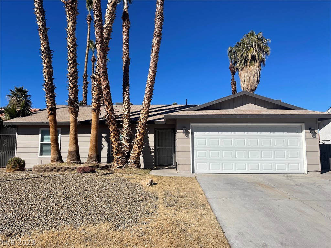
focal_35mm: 26
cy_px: 124
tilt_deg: +7.9
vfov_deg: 53.1
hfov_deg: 67.3
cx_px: 166
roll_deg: +1.6
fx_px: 249
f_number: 1.6
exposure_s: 1/6579
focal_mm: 5.1
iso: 32
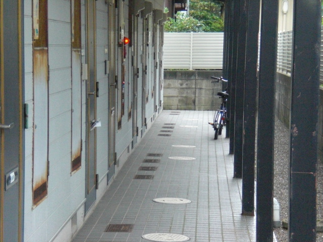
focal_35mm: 114
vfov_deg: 13.0
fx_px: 1064
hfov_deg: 17.3
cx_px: 162
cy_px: 121
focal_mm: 18.9
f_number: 5.9
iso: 800
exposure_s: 1/80
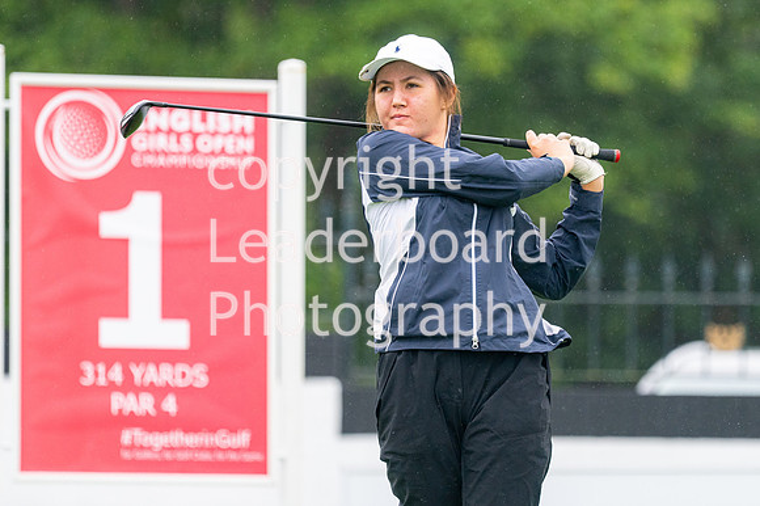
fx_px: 11148
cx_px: 438
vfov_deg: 2.6
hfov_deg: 3.9
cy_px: 226
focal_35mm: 528
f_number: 4
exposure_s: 1/1250
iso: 400
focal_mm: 300
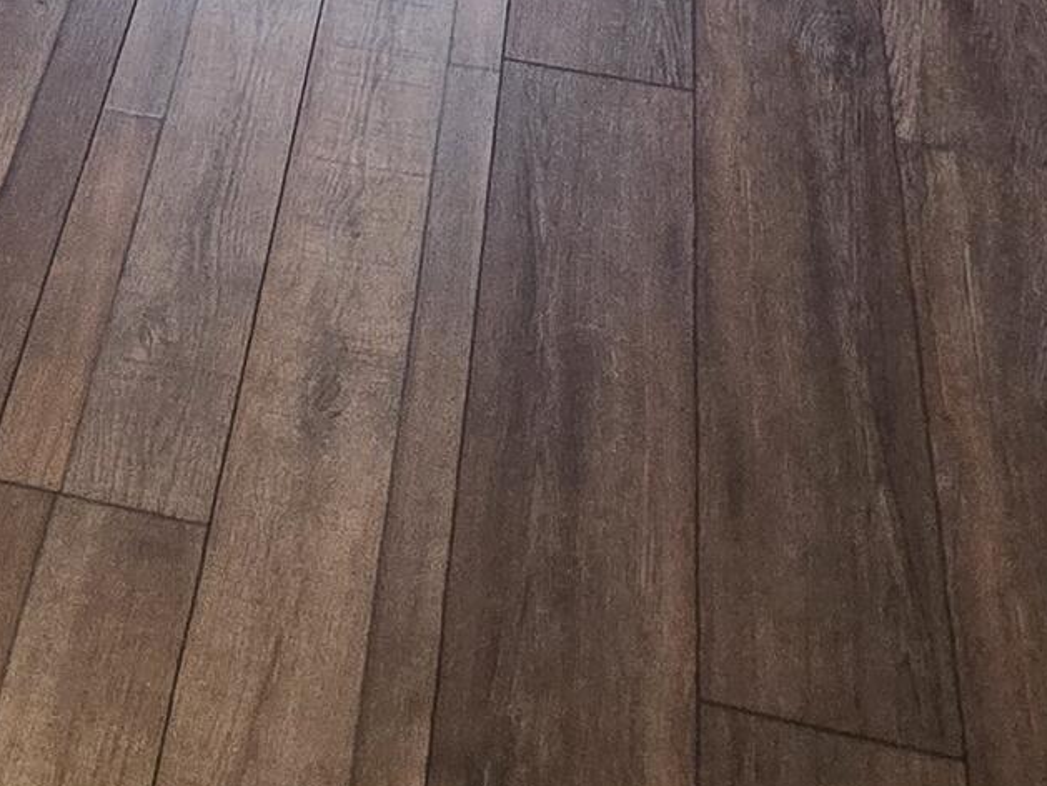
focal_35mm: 62
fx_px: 1876
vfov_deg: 15.2
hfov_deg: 30.4
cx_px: 196
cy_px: -1047
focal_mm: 2.2
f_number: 2.2
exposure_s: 1/60
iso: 320
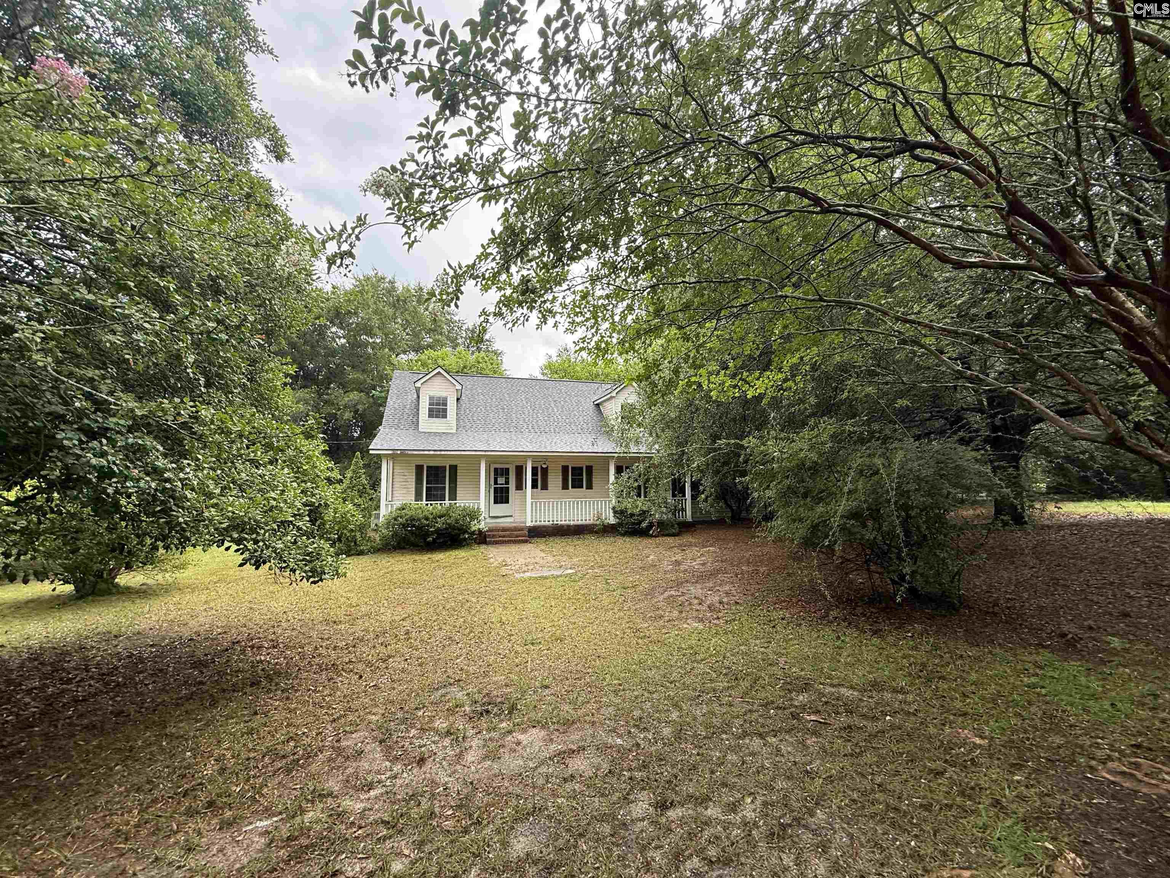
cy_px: 439
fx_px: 473
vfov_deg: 85.7
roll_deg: +0.9
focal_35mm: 14
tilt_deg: +4.0
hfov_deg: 102.1
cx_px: 585
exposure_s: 1/214
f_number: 2.2
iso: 64
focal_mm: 2.22
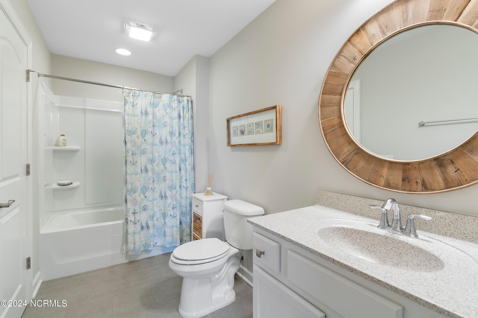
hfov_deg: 96.7
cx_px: 239
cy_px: 159
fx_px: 212
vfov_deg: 73.7
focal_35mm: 16
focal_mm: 11
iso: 100
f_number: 4.8
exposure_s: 1/2
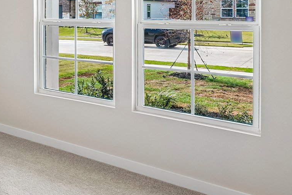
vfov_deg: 30.9
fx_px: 349
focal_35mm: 43
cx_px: -17
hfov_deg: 38.8
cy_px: 60
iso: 320
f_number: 8
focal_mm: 16
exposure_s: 1/30
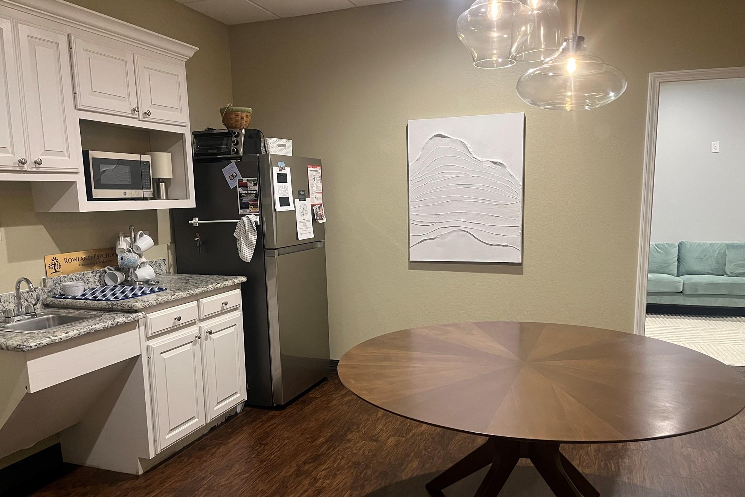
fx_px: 579
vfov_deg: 46.3
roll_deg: +1.3
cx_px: 369
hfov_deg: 65.5
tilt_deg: -9.1
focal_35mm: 28
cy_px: 286
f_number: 1.6
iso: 400
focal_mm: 5.1
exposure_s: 1/60
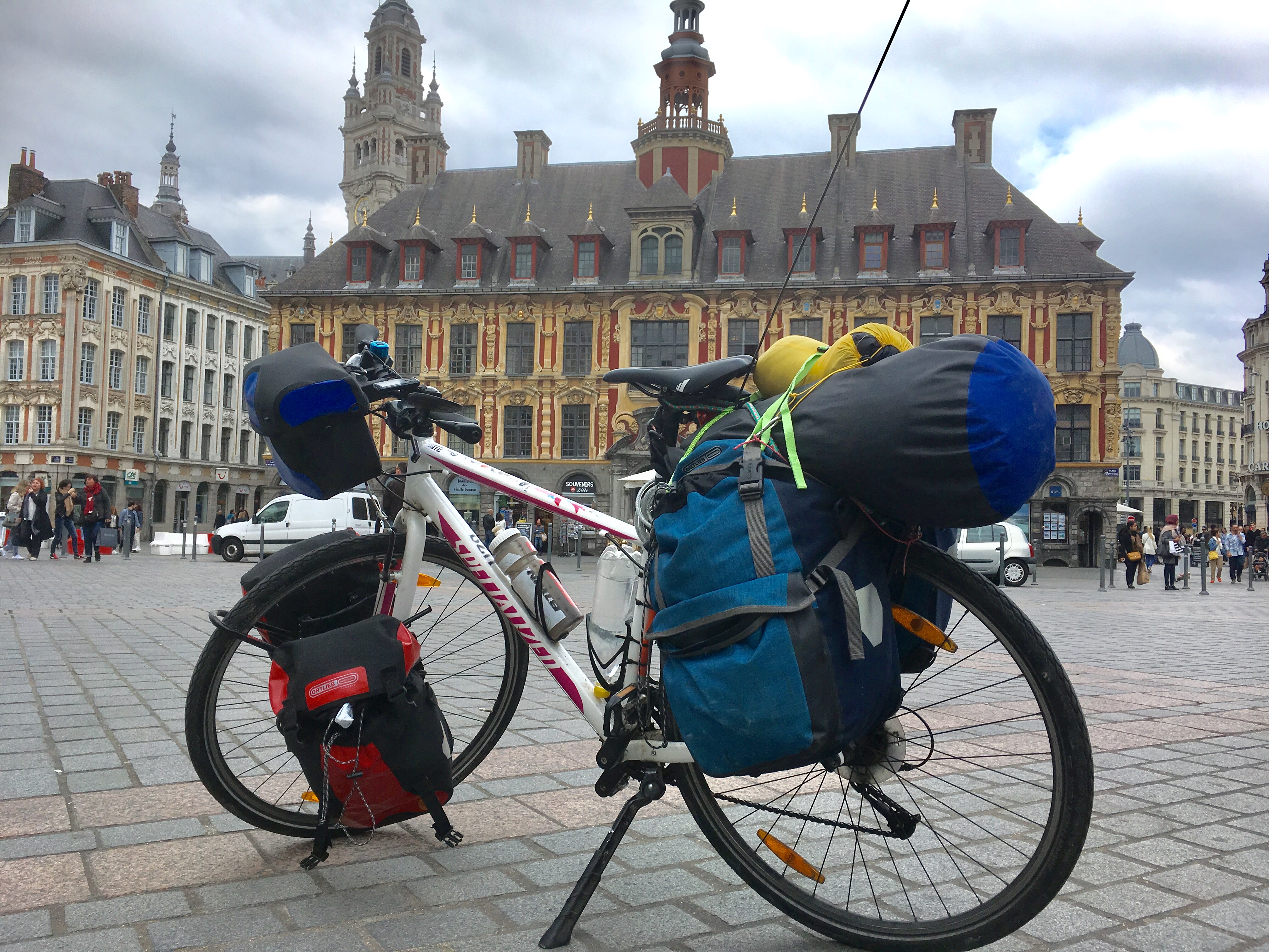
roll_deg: -1.6
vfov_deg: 48.2
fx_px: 1063
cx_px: 634
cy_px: 476
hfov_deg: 61.7
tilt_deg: +2.4
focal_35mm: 29
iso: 25
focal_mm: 4.15
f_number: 2.2
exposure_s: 1/801
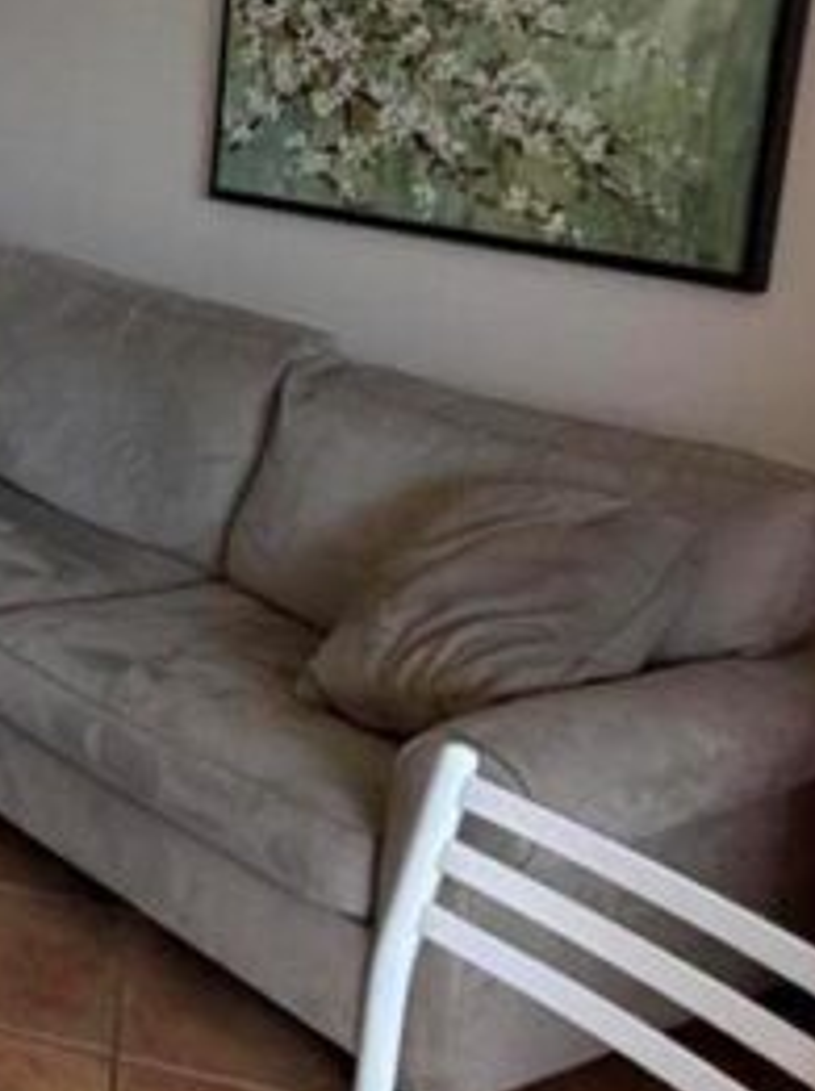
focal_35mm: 55
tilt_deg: -12.7
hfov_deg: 20.4
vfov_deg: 34.5
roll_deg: +0.9
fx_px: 1731
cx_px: -573
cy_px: 326
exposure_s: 1/121
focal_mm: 2.22
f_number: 2.2
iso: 250
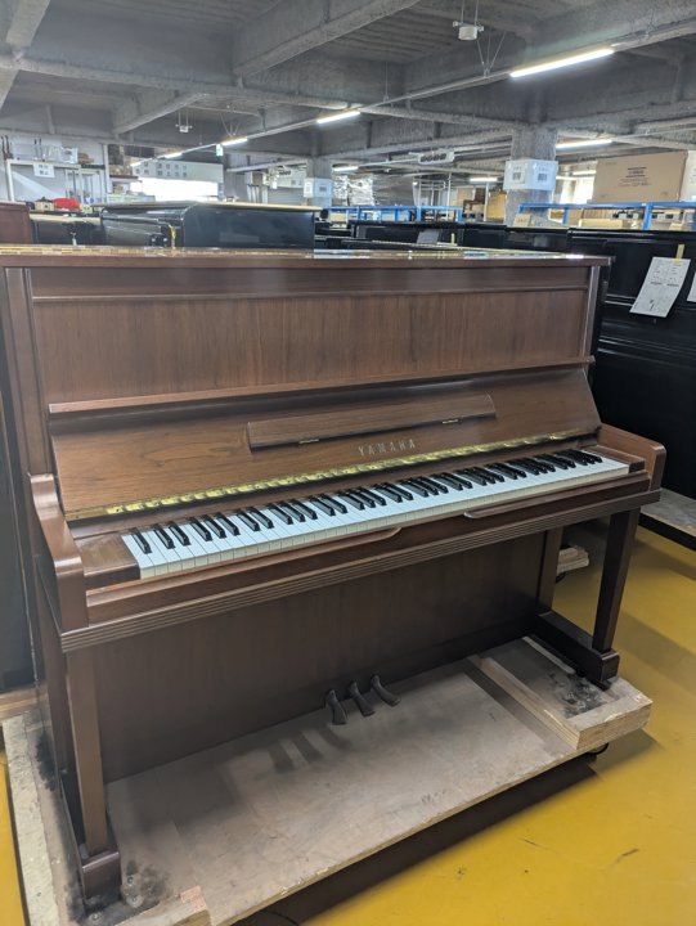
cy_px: 463
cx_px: 348
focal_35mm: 25
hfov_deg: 54.9
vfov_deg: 69.4
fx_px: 669
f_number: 1.89
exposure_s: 1/50
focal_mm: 5.43
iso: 146
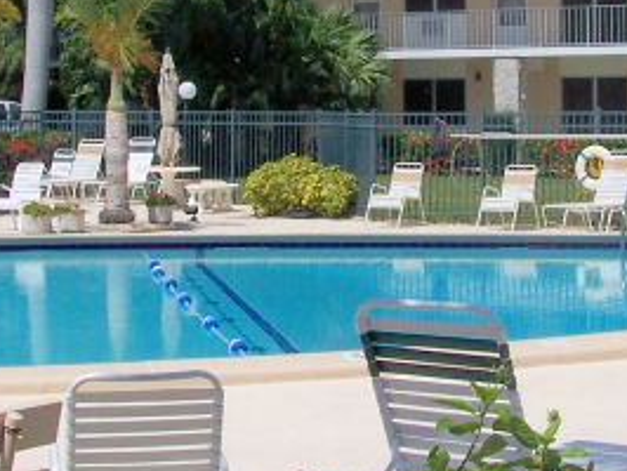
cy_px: 100
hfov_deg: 19.6
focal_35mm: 100
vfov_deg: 14.7
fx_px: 1813
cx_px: 410
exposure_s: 1/1000
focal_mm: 6.3
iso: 80
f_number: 5.6
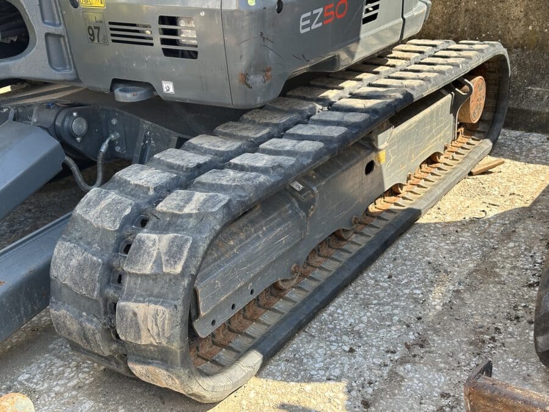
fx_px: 761
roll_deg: +1.3
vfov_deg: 30.3
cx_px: 274
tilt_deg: -23.0
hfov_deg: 39.7
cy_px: 206
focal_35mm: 48
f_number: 1.78
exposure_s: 1/734
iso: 64
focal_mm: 6.86
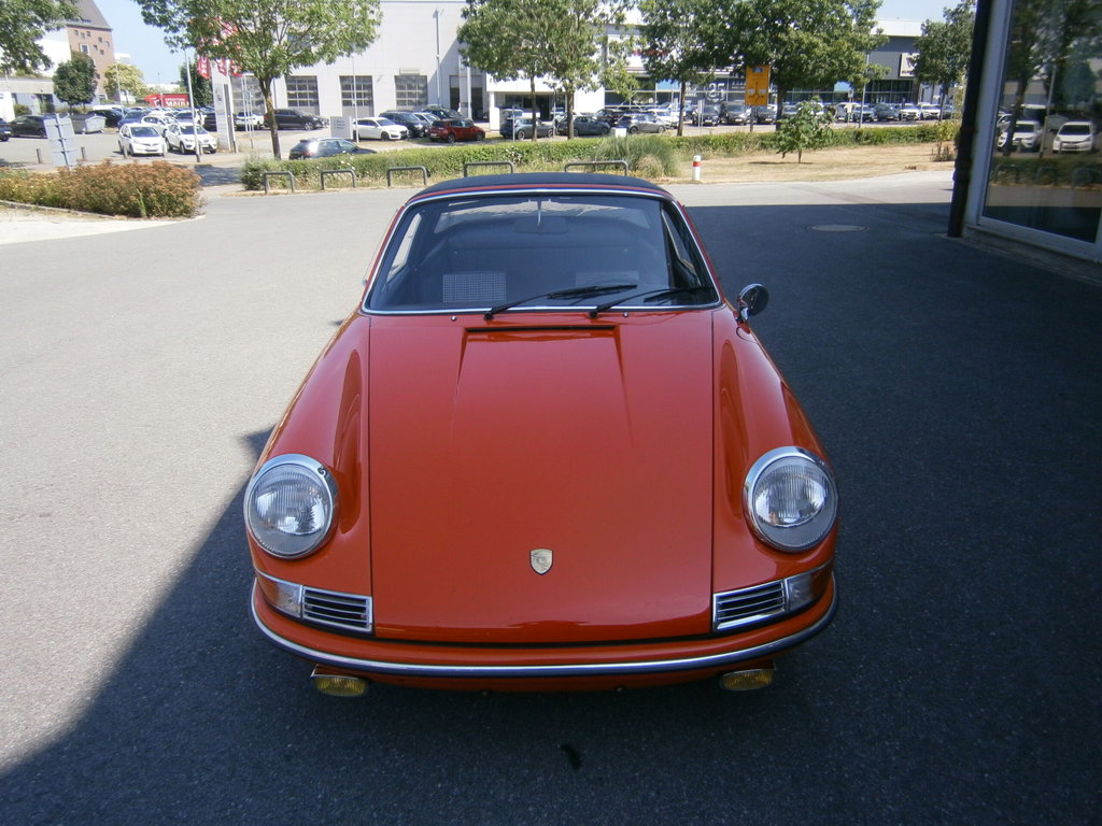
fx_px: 828
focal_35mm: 26
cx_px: 551
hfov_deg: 67.3
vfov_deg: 53.1
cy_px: 413
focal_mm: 4.7
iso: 80
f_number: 2.8
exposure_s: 1/640
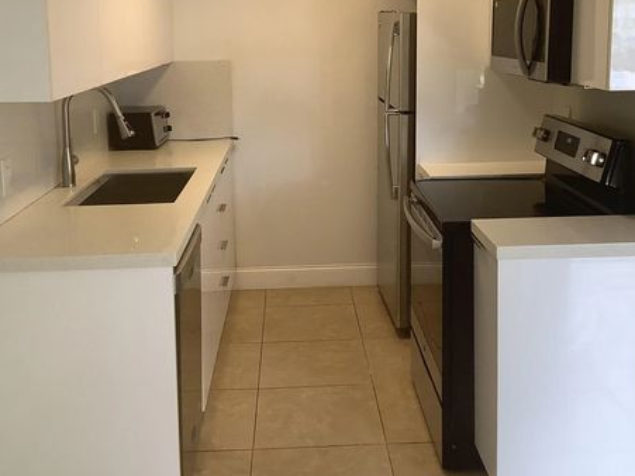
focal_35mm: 44
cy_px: 149
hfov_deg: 42.9
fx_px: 807
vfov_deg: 32.5
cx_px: 334
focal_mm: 3.3
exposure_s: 1/100
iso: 100
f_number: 2.4
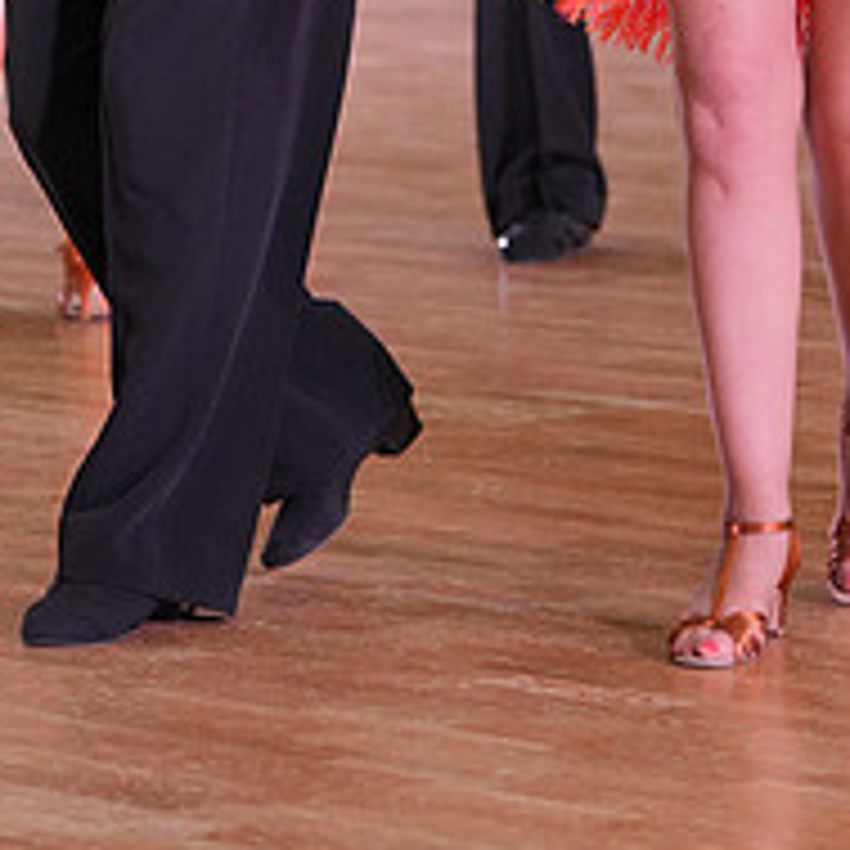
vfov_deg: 6.4
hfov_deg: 6.5
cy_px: -274
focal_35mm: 271
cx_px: 479
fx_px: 7529
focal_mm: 104
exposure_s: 1/400
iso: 2000
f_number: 4
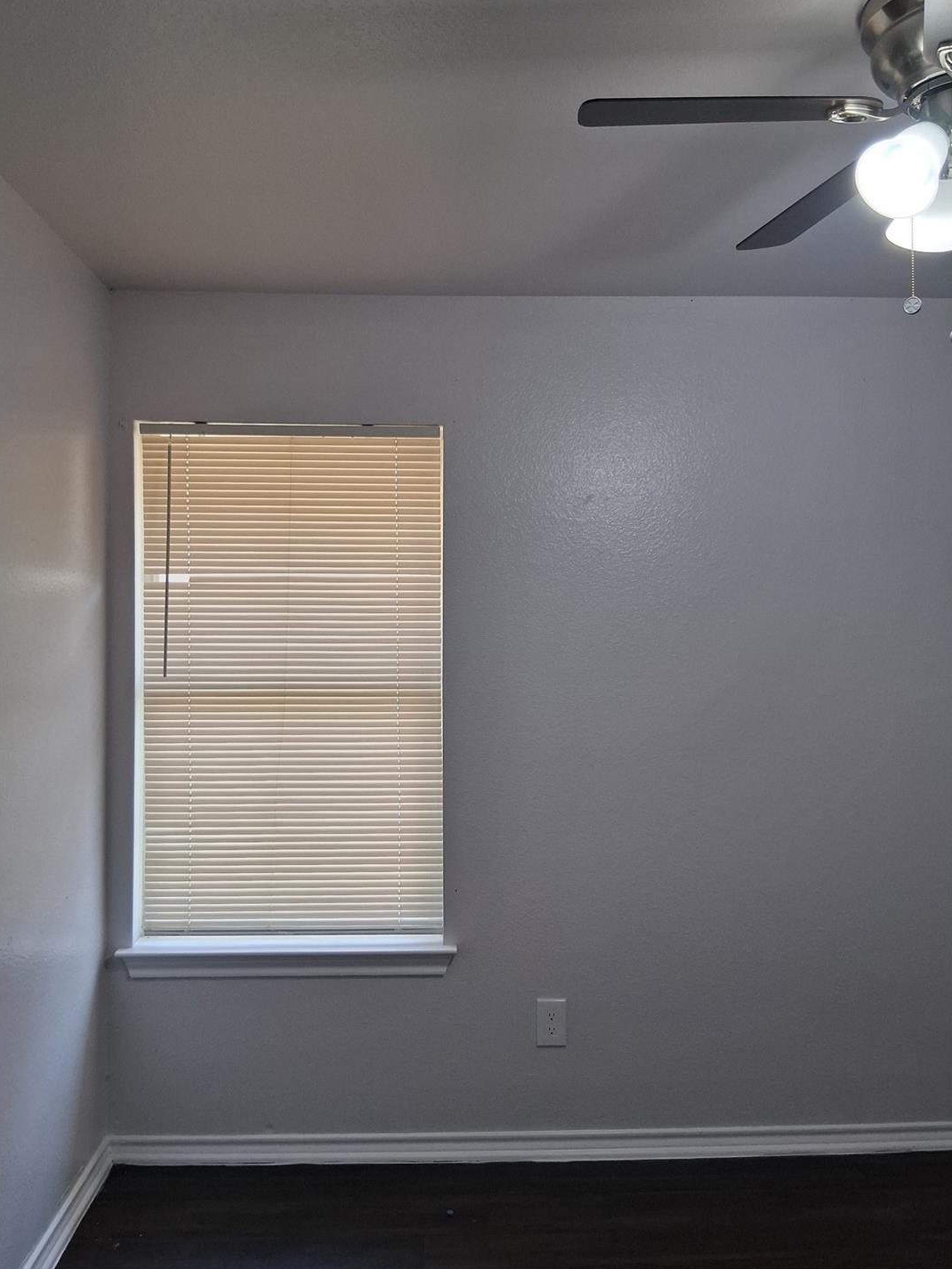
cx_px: 447
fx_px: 1026
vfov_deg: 63.4
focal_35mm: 28
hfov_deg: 49.7
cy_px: 610
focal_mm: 3.98
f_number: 1.8
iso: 160
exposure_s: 1/120
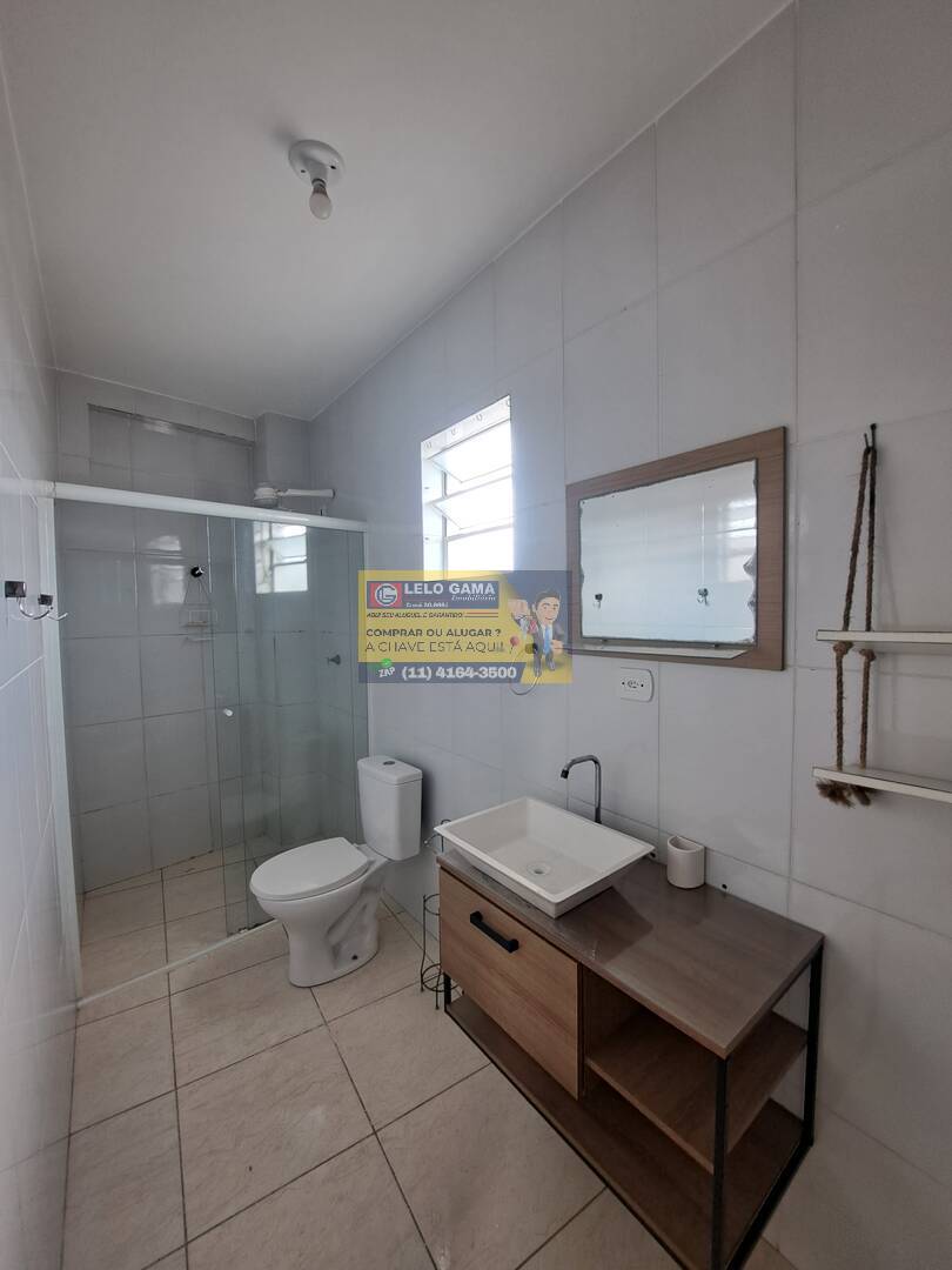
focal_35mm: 13
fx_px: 477
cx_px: 476
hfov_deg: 89.9
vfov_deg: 106.2
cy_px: 635
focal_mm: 1.74
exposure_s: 1/40
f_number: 2.2
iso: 100
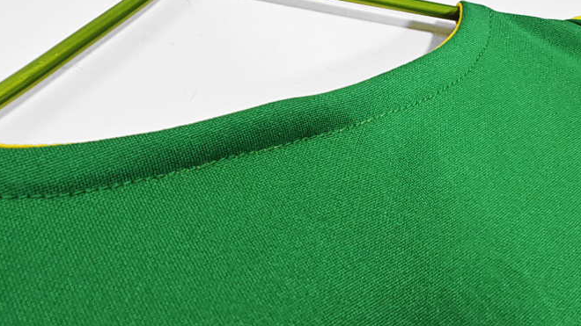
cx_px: 129
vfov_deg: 28.7
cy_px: 99
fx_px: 632
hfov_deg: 47.1
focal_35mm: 41
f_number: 2.2
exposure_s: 1/60
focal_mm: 2.59
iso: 195
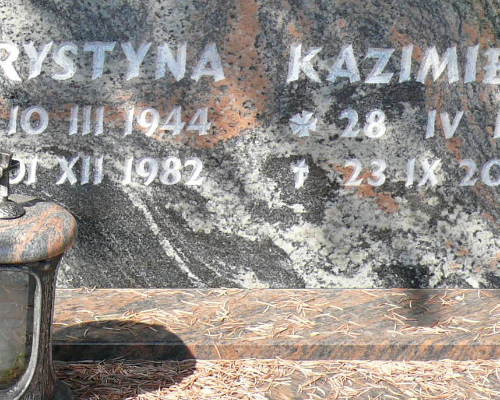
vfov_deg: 7.2
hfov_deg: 9.1
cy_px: 71
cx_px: 328
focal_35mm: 213
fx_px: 3151
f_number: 4.5
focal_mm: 14.4
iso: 100
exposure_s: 1/250
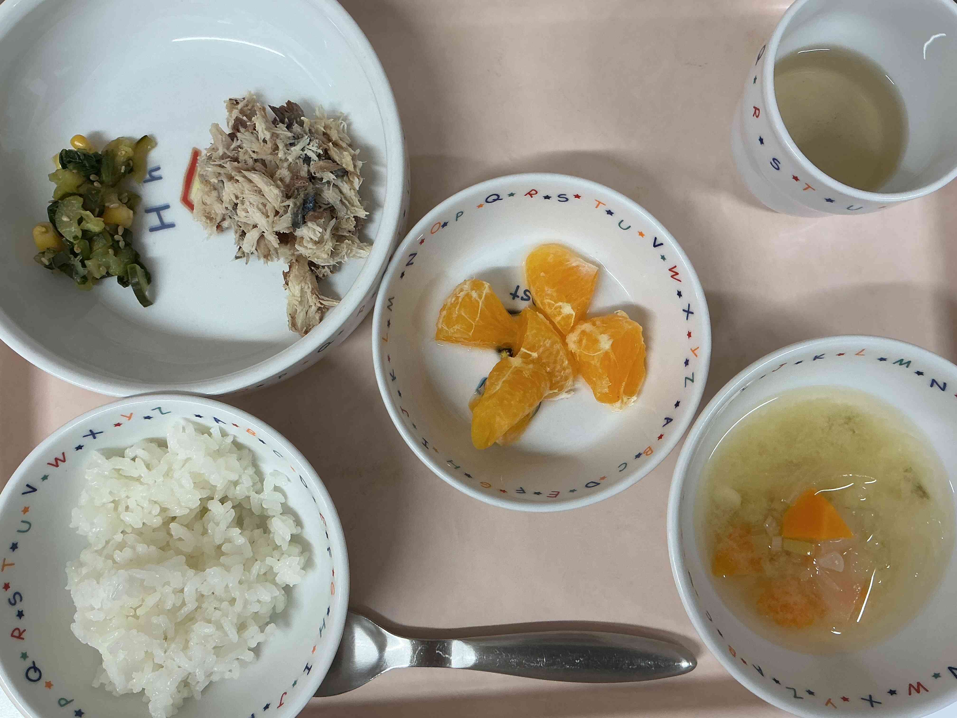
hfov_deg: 61.7
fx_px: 802
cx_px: 478
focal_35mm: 29
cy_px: 359
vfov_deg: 48.2
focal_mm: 3
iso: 64
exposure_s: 1/120
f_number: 1.8
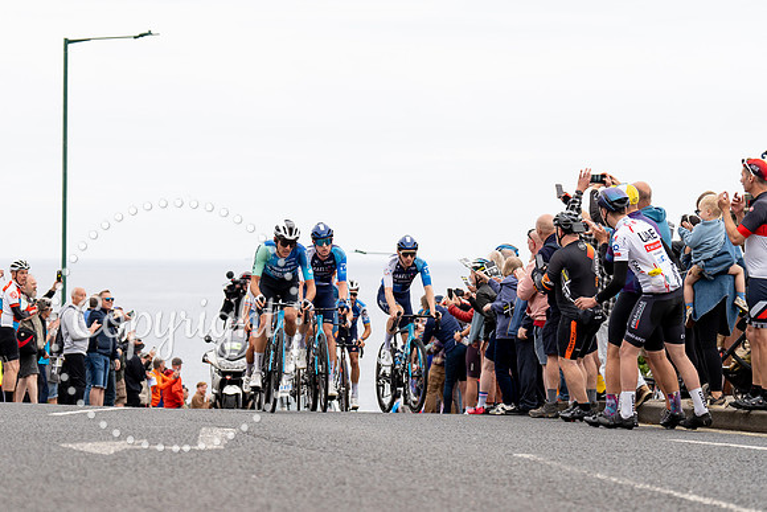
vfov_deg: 11.9
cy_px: 291
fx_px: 2451
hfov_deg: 17.8
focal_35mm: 115
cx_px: 277
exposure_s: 1/1000
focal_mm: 90
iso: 320
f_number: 3.5
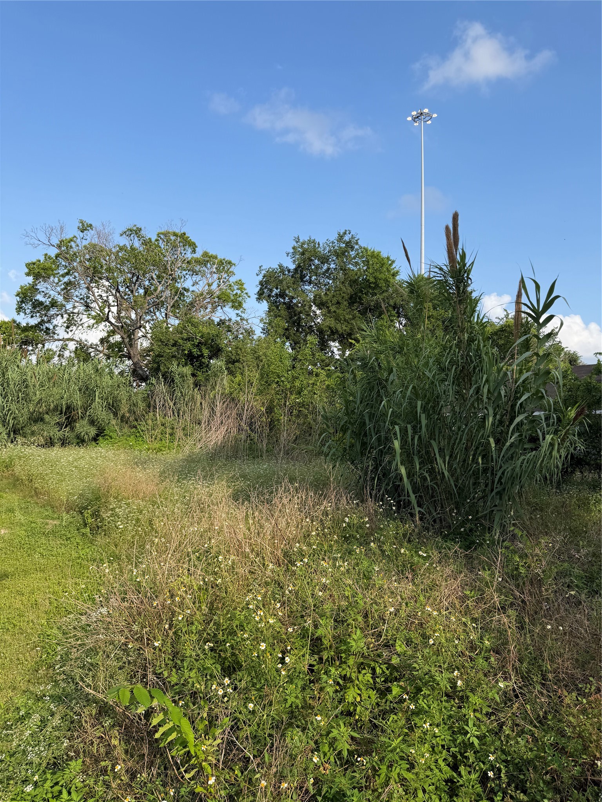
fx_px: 557
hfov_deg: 56.8
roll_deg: +0.1
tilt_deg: +3.8
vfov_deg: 71.6
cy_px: 401
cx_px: 301
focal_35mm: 24
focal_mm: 6.76
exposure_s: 1/2907
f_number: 1.78
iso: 80
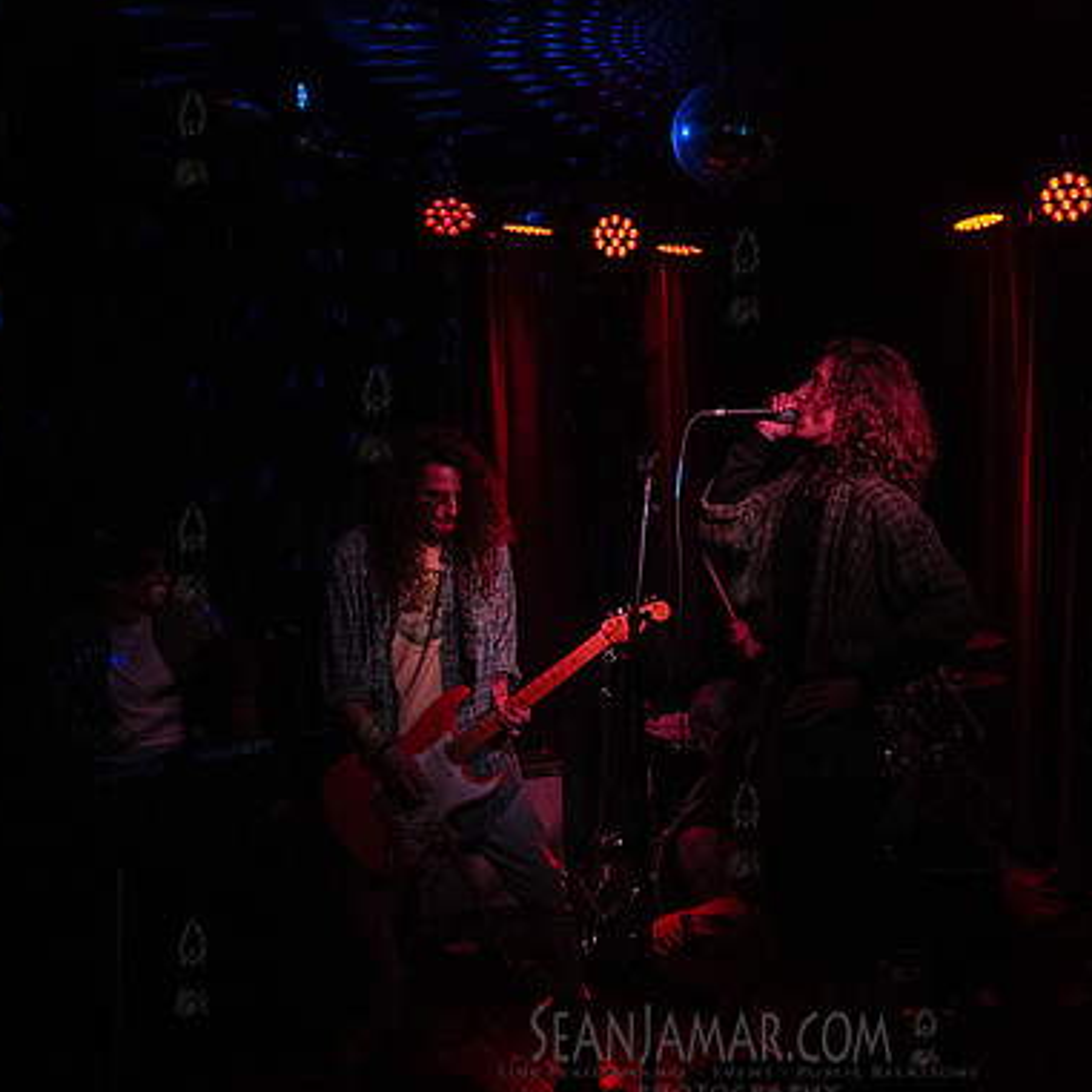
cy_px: 550
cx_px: 742
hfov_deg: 51.4
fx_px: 1106
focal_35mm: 31
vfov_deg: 52.5
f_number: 3.5
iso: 10000
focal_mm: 24
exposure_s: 1/500
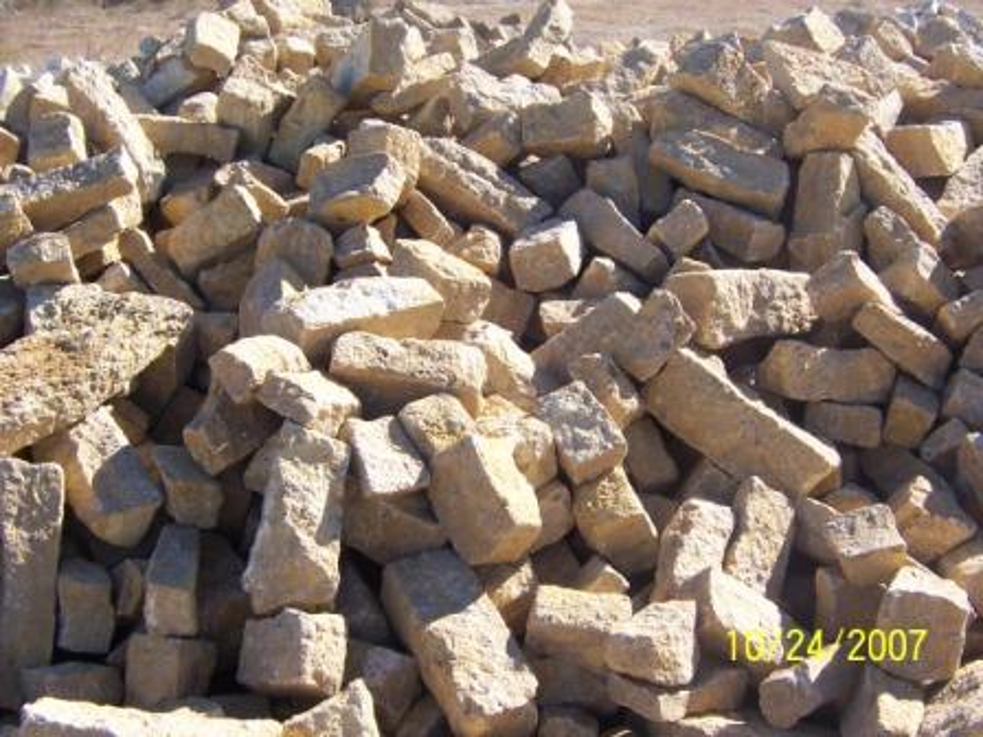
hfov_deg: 35.5
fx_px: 1533
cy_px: 368
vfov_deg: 27.0
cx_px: 492
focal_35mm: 54
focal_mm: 9
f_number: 5.6
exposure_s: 1/180
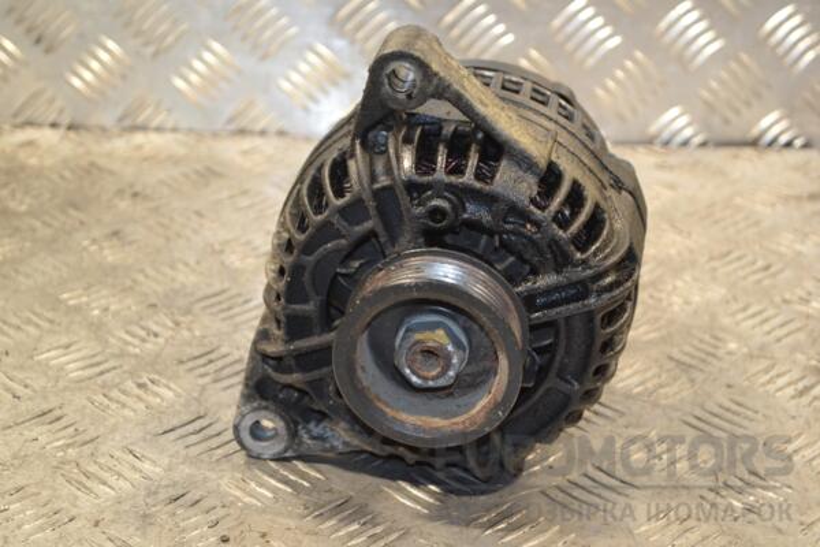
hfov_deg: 26.0
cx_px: 410
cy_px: 274
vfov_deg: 17.5
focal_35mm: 78
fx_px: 1777
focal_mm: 52
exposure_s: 1/60
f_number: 5.6
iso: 900
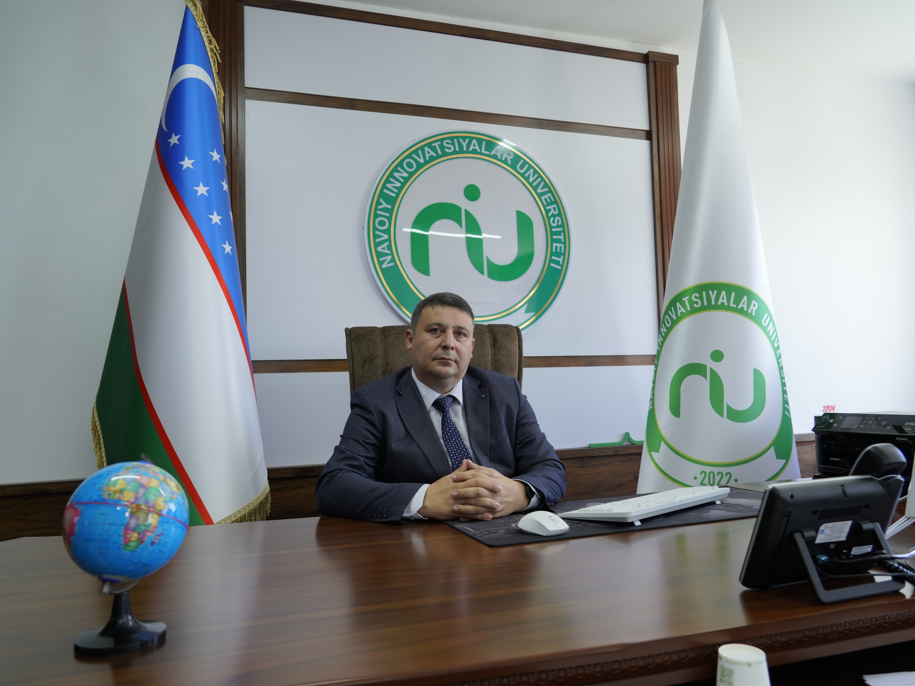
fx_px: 687
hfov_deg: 67.3
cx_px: 473
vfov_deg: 53.1
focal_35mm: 26
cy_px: 343
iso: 250
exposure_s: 1/50
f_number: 4.5
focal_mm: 24
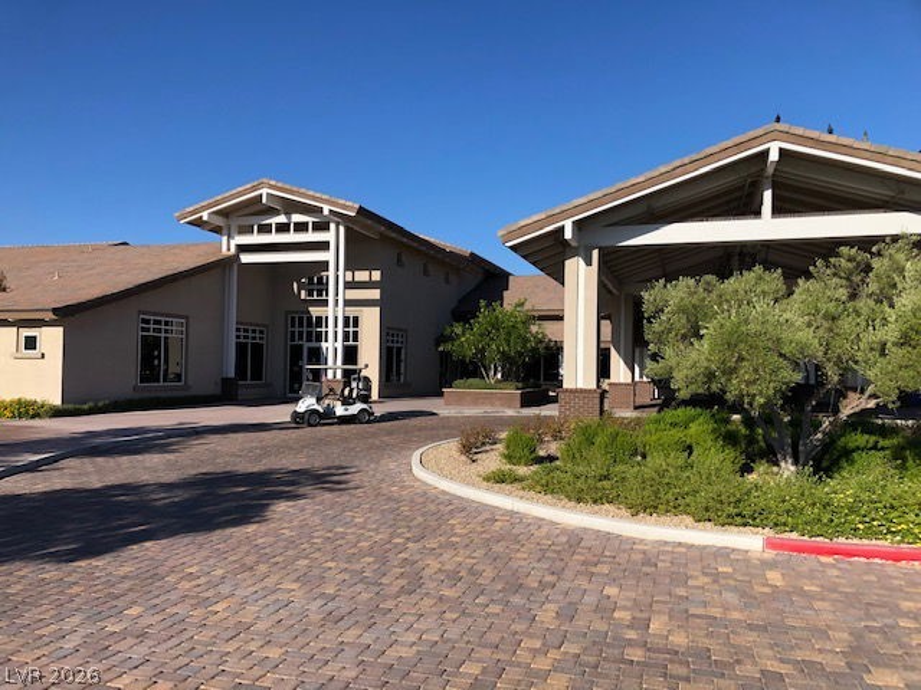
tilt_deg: +1.4
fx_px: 745
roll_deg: -0.5
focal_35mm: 28
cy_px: 345
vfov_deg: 49.7
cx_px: 460
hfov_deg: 63.4
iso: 20
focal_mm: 3.99
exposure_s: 1/1869
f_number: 1.8
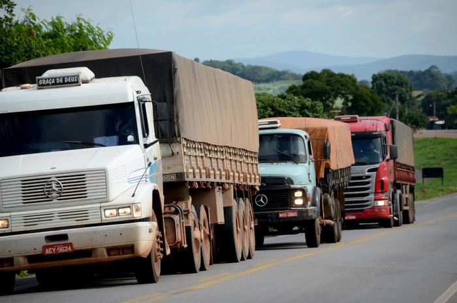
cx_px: 228
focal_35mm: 255
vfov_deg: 5.4
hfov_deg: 8.1
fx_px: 3229
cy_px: 152
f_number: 5.6
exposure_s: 1/500
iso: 100
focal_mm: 170
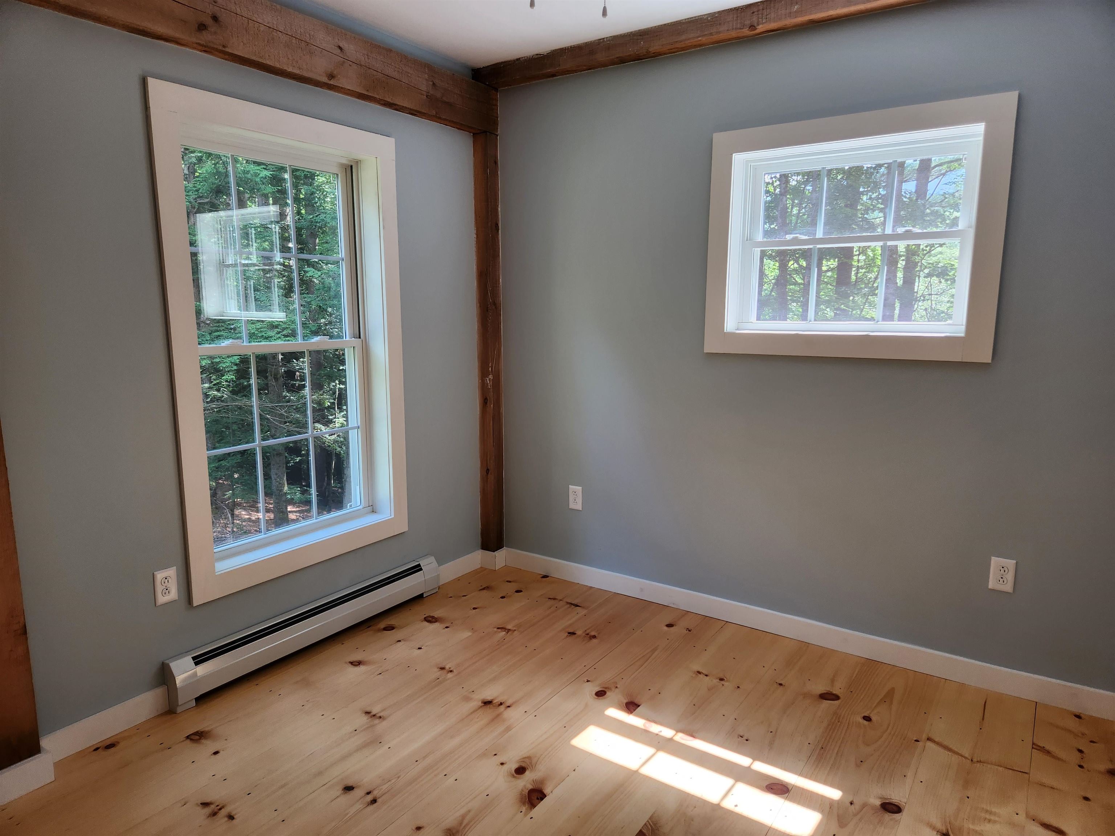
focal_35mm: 23
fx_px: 741
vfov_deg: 58.9
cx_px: 558
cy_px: 418
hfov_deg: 73.9
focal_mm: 5.4
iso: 125
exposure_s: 1/180
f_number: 1.8
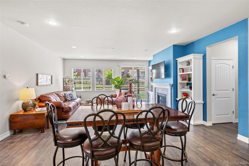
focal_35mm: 17
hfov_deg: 93.3
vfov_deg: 70.3
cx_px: 124
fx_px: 117
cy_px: 83
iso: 400
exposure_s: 1/6
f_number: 8
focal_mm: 17
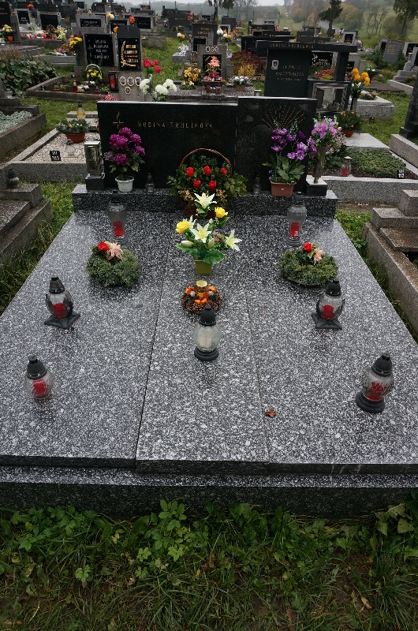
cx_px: 209
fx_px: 420
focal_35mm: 24
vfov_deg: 73.8
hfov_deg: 52.9
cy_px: 316
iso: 400
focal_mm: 16
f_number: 8
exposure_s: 1/125
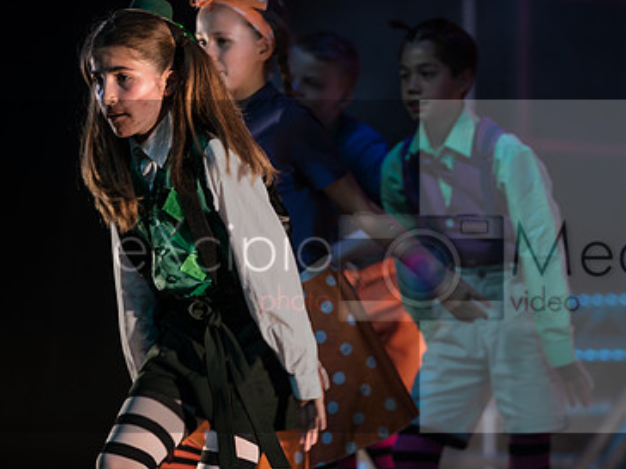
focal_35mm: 253
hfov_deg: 7.8
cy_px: 225
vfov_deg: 5.9
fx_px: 4575
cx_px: 438
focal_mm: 156
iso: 200
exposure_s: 1/160
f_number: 2.8
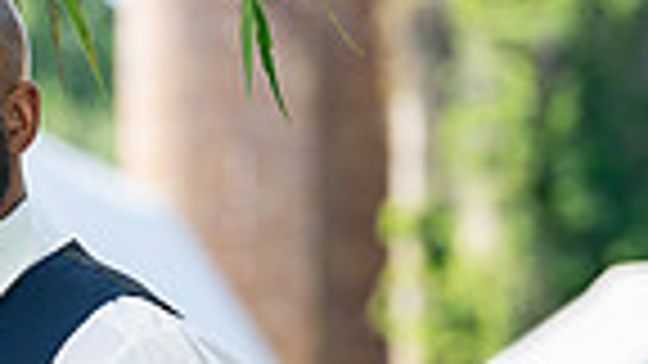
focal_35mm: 526
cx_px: -212
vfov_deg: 2.3
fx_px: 9038
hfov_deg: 4.1
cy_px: 430
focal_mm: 122
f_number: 4
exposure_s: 1/250
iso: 100
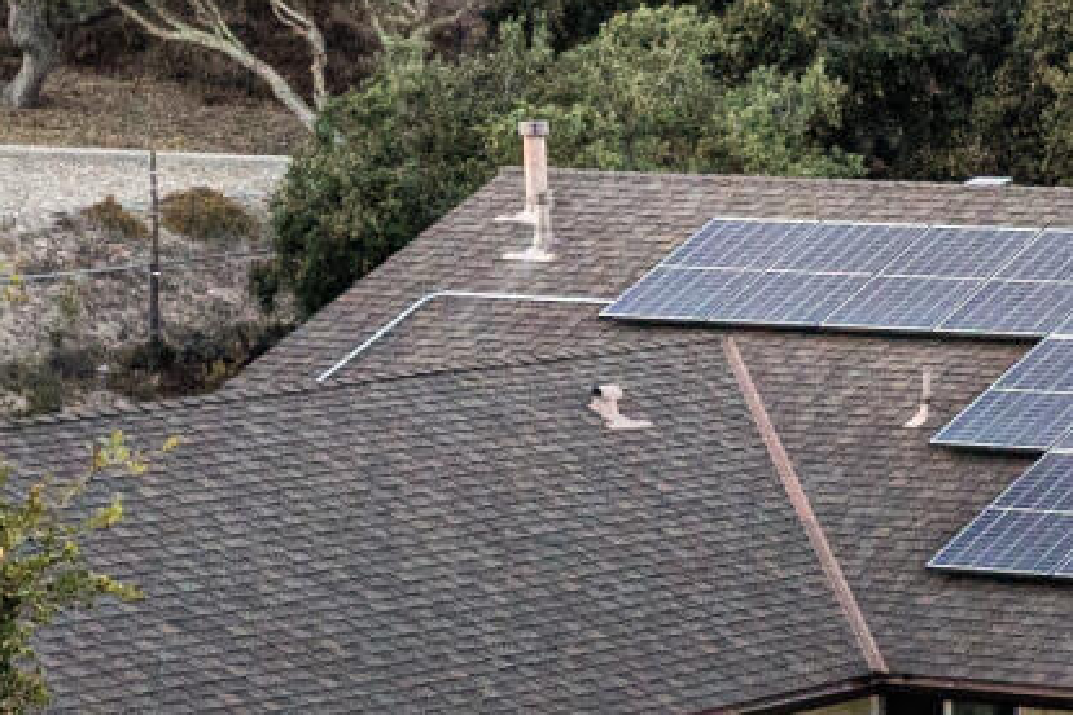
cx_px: 1107
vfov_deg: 6.8
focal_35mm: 203
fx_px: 6050
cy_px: 505
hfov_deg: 10.0
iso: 100
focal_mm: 10.26
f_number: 4.5
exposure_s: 1/200
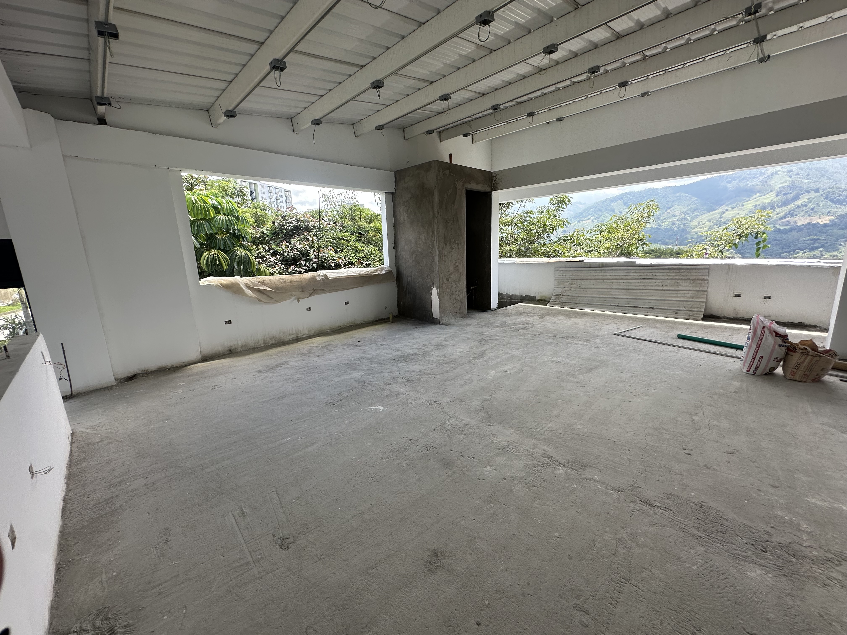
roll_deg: +2.1
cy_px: 318
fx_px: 343
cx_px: 424
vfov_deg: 85.7
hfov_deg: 102.1
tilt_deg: -9.9
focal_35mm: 14
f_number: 2.2
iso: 40
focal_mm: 2.22
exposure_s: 1/268
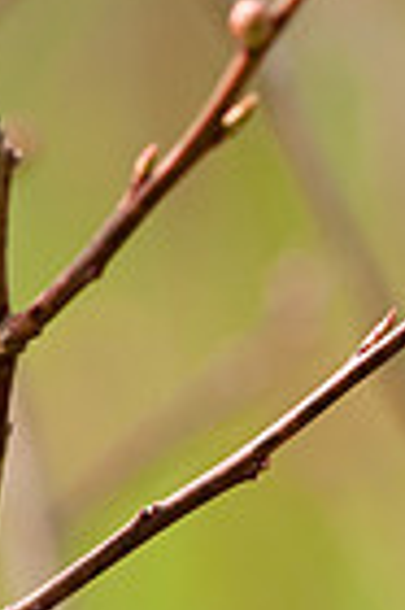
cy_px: -96
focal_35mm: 961
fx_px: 16256
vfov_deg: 2.1
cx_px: 512
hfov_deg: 1.4
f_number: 5.6
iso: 200
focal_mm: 200
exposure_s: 1/250
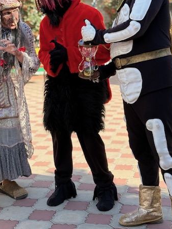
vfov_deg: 28.5
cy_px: 94
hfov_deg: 21.6
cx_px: 70
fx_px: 451
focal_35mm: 68
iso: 100
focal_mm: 6.76
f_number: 1.78
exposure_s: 1/1167
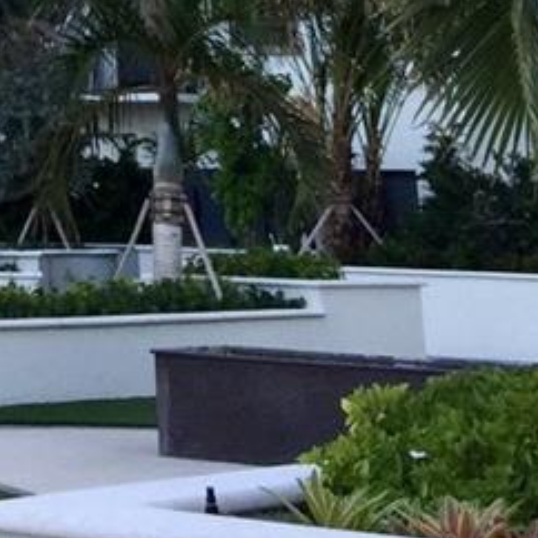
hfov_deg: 13.1
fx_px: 2233
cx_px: -249
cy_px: -660
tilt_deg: +21.7
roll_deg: -1.8
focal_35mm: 127
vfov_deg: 11.7
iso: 32
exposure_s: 1/344
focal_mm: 4.15
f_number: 2.2
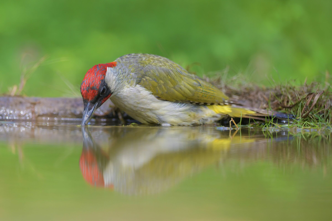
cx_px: 166
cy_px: 110
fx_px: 3689
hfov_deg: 5.2
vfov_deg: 3.4
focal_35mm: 400
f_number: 3.2
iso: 500
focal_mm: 400
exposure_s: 1/2500
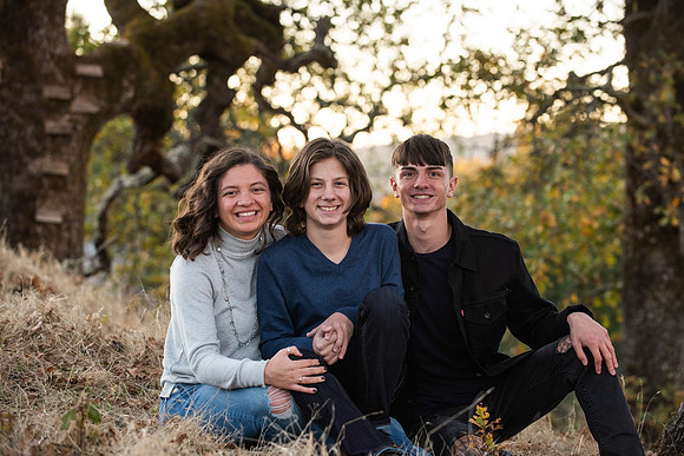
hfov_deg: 19.5
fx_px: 1995
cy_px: 228
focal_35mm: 105
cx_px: 342
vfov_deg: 13.0
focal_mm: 105
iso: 640
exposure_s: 1/250
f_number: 4
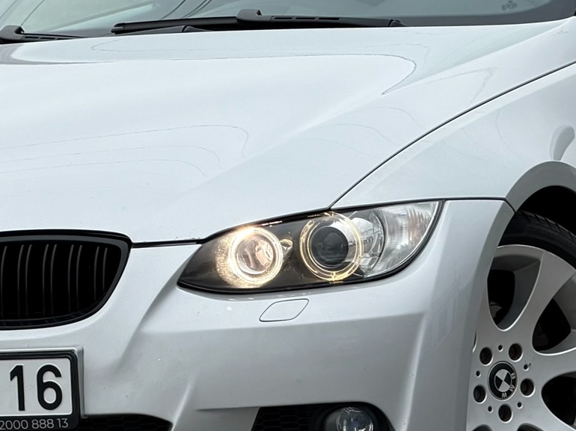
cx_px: 322
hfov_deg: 7.4
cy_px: 187
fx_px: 4425
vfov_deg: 5.6
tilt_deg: -5.4
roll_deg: +0.1
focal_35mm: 266
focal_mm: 16.89
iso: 50
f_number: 2.8
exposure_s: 1/195
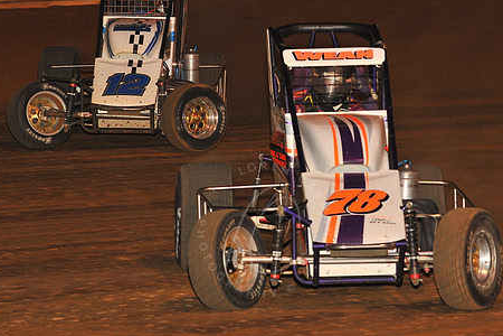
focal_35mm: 187
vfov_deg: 7.3
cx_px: 264
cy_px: 126
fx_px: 2613
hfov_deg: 11.0
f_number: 6.3
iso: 1000
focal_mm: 145
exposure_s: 1/320
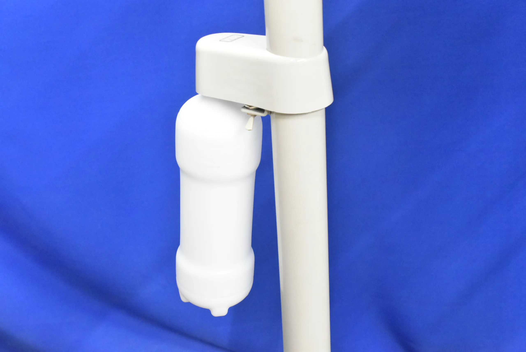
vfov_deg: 26.5
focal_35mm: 51
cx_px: 263
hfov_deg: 38.9
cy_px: 176
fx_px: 746
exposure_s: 1/50
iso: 7200
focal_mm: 34
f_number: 8
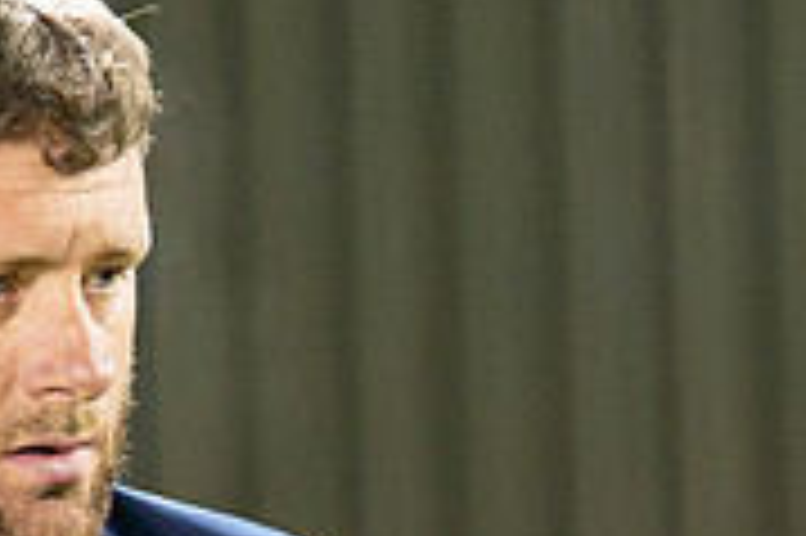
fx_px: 15523
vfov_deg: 2.0
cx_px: 188
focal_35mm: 694
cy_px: 502
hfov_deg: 3.0
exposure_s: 1/400
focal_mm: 105
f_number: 5
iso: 11400
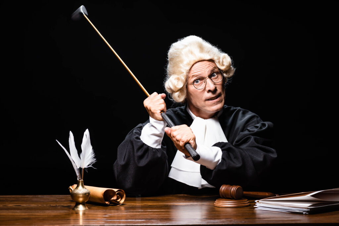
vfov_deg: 13.0
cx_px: 170
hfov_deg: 19.5
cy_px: 113
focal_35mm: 105
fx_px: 989
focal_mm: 105
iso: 100
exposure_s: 1/200
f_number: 9
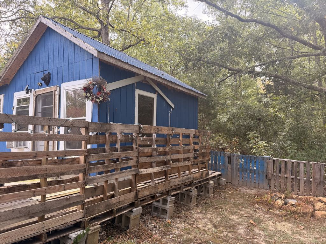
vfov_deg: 56.8
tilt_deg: +3.0
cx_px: 163
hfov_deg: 71.6
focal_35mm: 24
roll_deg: -0.7
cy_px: 122
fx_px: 226
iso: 100
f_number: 1.78
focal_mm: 6.76
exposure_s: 1/363
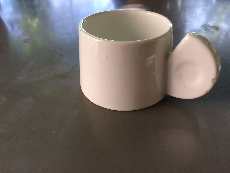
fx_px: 193
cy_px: 86
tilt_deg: -37.3
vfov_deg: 48.2
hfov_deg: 61.7
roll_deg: -1.1
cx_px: 115
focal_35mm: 29
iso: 32
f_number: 2.2
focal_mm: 4.15
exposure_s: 1/138
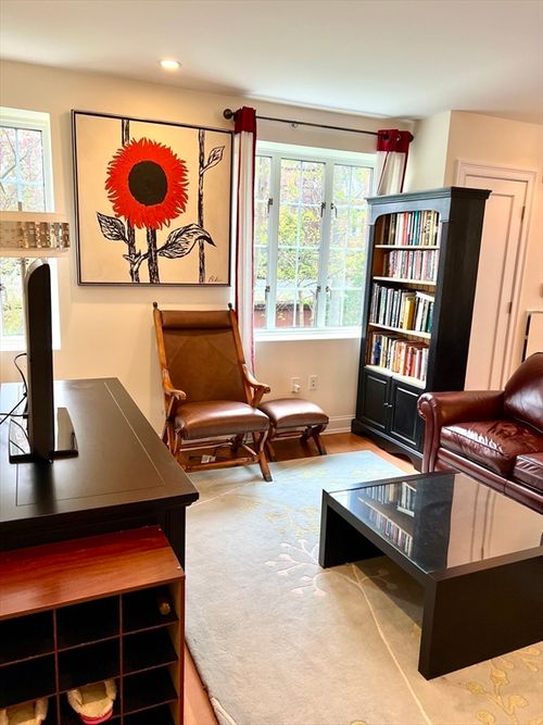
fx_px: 544
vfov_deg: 67.3
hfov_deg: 53.0
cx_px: 272
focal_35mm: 26
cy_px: 362
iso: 100
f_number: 1.5
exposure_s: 1/120
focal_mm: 5.7
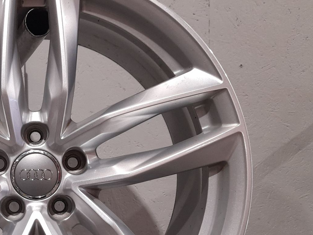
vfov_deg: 28.7
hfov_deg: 35.6
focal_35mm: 50
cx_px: 22
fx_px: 452
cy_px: 171
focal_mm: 4.6
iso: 160
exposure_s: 1/50
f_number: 2
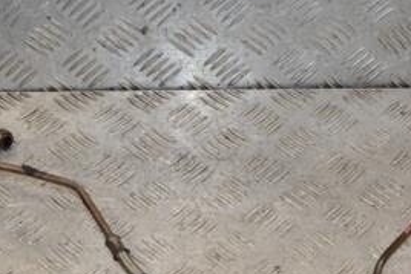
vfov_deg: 14.6
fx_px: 1074
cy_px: 159
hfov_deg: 21.4
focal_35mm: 94
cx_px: 334
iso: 800
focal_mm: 28
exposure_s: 1/200
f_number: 5.6
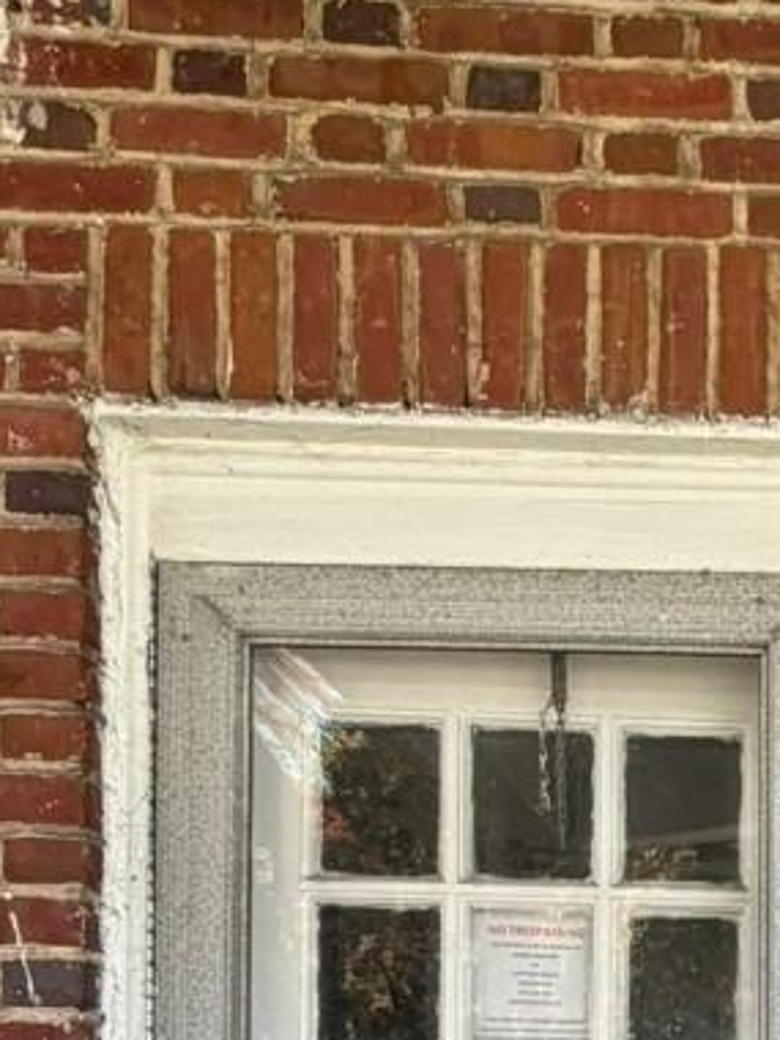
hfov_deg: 23.5
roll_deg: +0.4
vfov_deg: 30.5
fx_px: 1592
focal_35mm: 53
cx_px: 1076
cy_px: 1256
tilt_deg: +0.0
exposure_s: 1/121
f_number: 2.2
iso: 50
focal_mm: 2.22
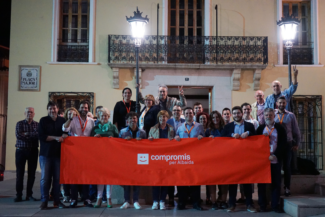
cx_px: 162
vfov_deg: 30.5
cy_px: 108
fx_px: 397
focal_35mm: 44
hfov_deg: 44.5
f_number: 4.5
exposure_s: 1/80
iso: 6400
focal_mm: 44
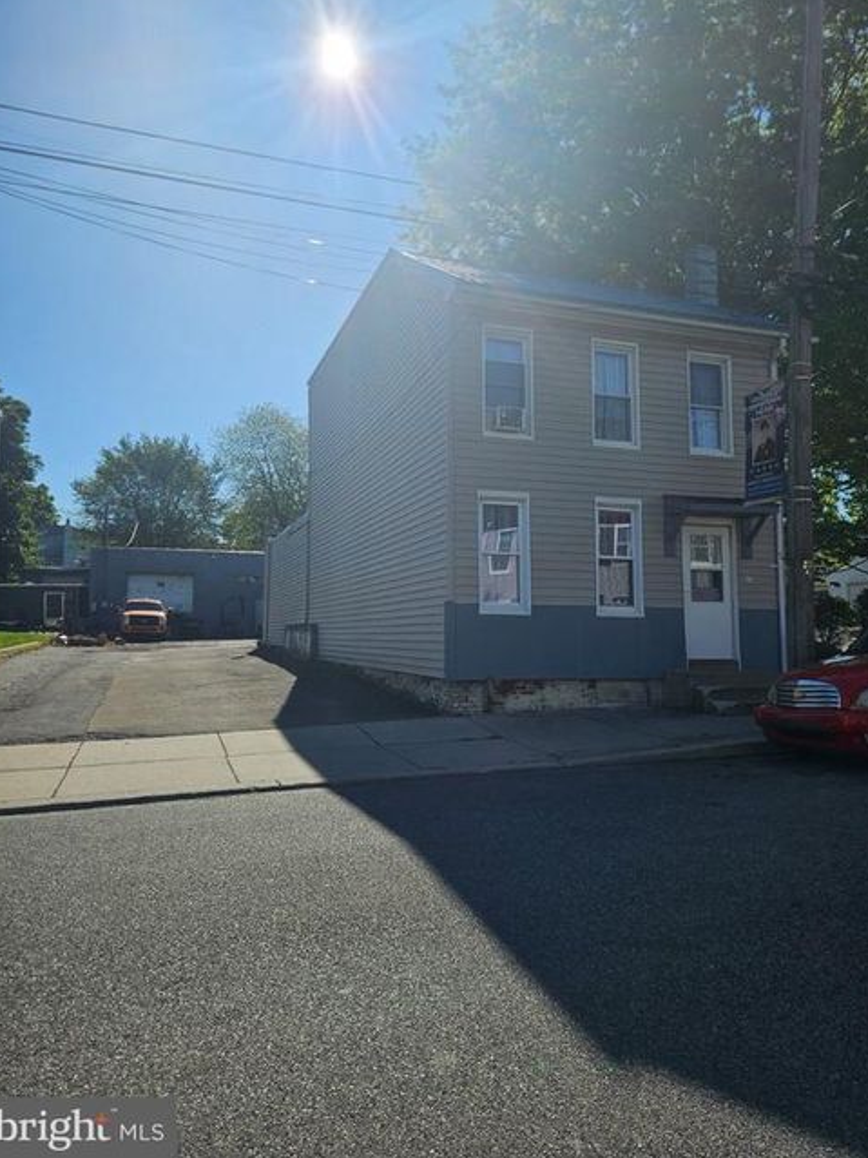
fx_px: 803
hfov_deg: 56.8
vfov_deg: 71.6
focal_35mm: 24
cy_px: 557
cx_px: 433
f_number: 1.8
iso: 25
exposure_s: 1/4337
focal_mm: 5.4
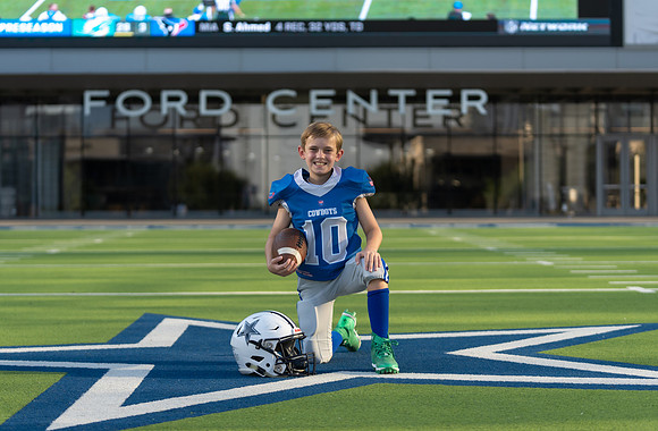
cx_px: 332
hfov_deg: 24.6
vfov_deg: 16.2
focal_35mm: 83
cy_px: 210
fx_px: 1511
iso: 100
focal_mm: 77
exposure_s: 1/640
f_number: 2.8
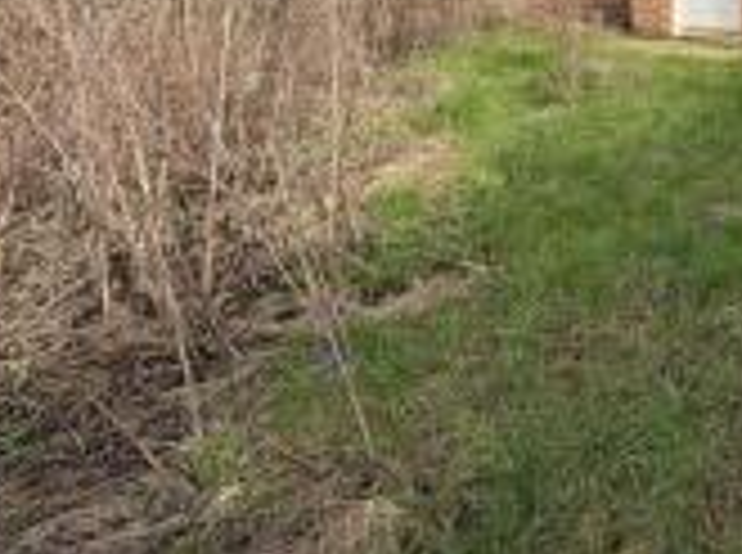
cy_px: -151
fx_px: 770
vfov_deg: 31.4
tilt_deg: +4.9
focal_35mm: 36
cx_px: 812
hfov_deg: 41.3
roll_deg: +0.7
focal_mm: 2.22
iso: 40
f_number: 2.2
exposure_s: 1/675
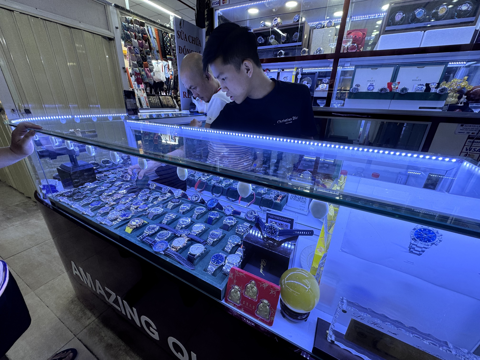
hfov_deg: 102.1
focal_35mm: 14
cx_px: 240
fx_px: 194
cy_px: 180
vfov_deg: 85.7
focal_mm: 2.22
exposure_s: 1/100
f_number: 2.2
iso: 64
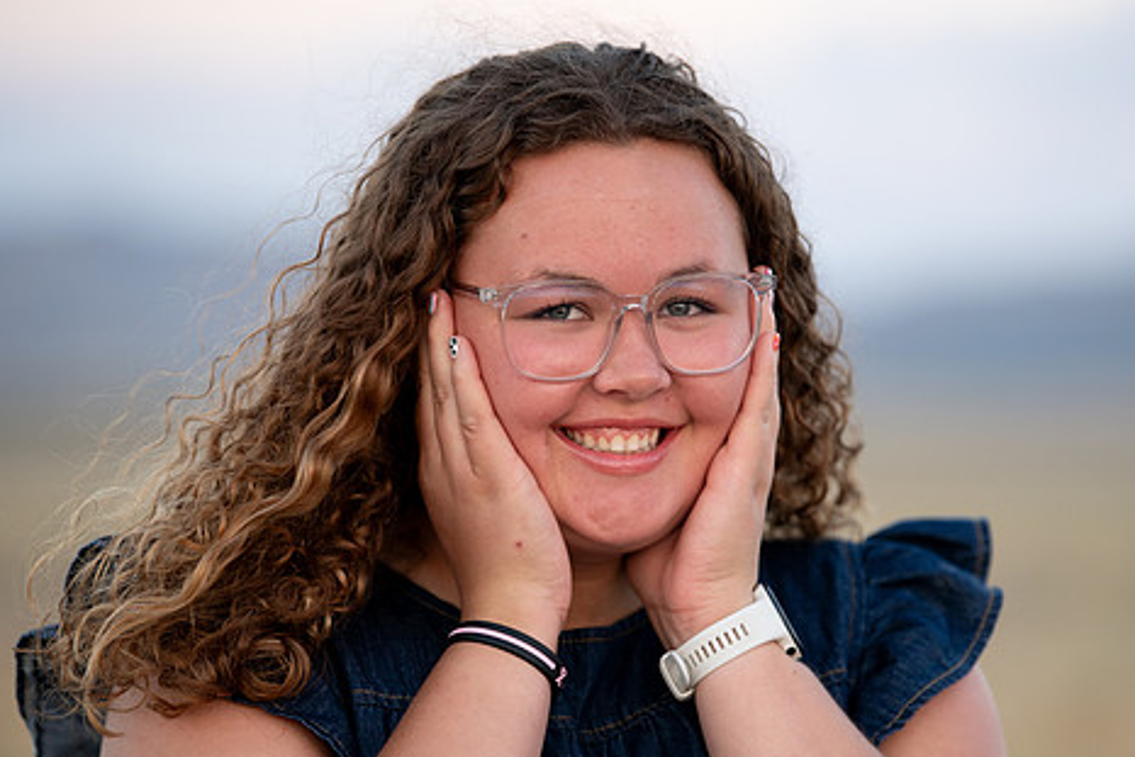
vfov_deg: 6.8
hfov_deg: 10.1
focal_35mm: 203
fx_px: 6402
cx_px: 652
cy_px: 458
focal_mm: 160
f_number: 2.8
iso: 250
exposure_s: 1/100
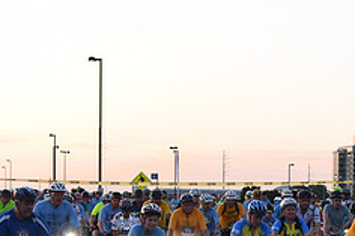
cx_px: 357
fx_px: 1212
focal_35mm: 123
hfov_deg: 16.3
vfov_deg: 10.9
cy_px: 286
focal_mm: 50
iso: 2500
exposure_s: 1/400
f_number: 3.2
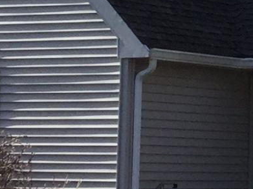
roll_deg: -1.1
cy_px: 57
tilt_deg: +3.6
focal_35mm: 238
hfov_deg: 8.0
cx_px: 501
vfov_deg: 6.2
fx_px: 1739
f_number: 2.4
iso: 25
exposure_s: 1/806
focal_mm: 3.3
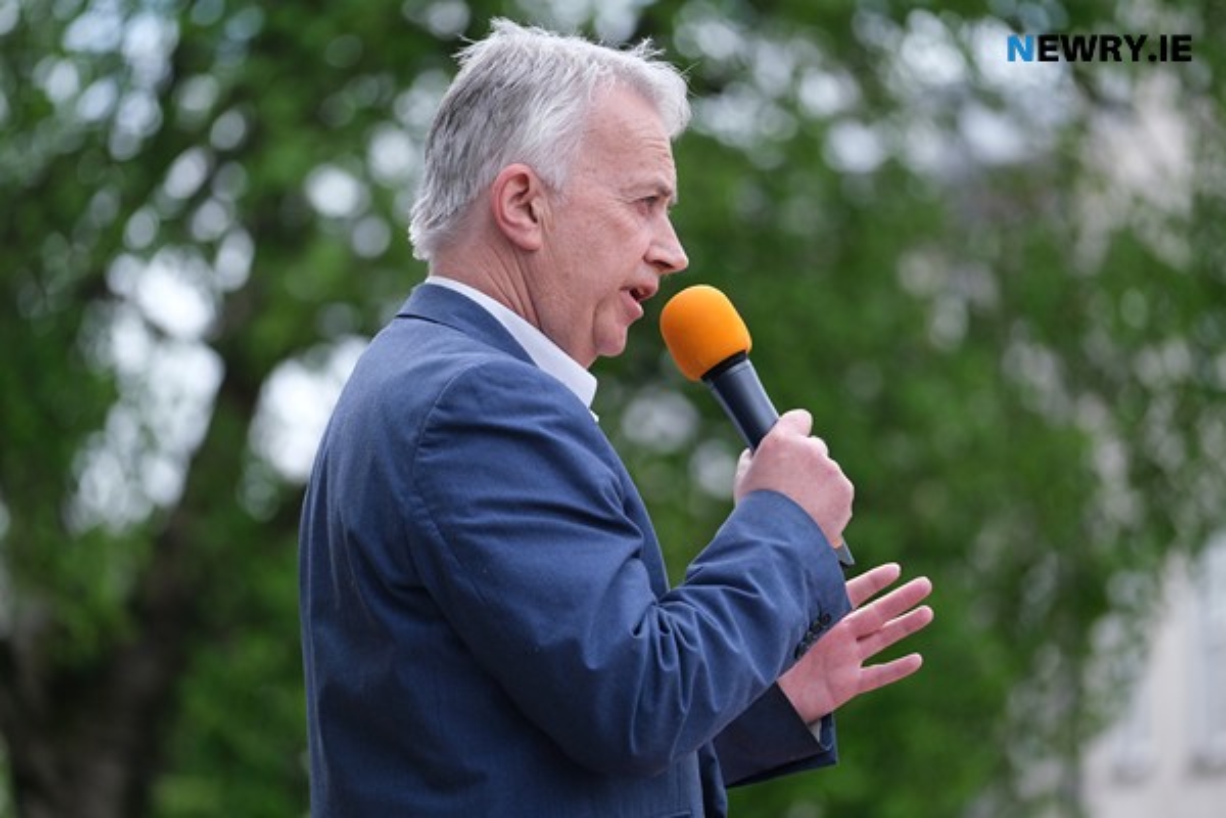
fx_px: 6334
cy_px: 409
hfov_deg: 11.1
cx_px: 613
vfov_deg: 7.4
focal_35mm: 186
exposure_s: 1/1700
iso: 400
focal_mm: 124.3
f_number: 2.8
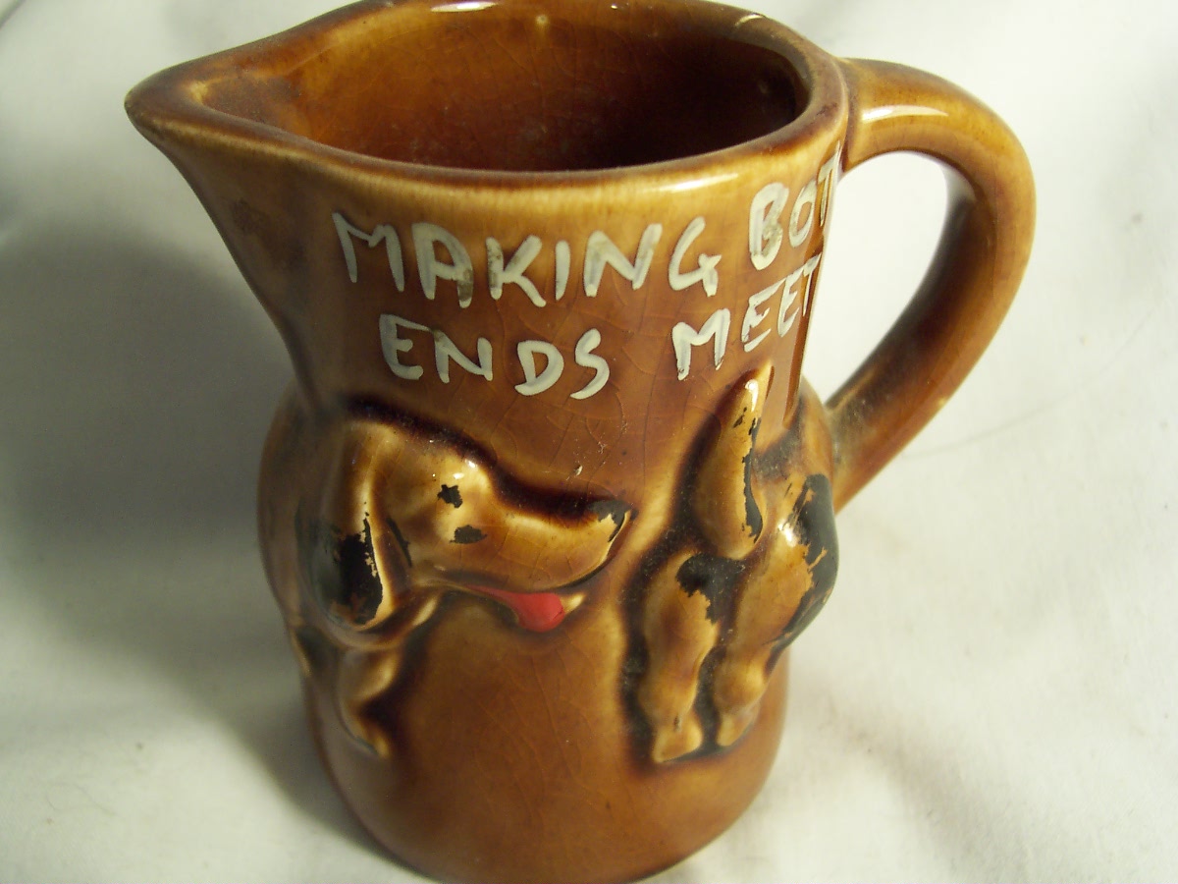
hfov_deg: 50.1
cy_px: 442
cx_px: 589
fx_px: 1259
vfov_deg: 38.7
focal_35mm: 37
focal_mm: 5.6
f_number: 2.8
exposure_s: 1/90
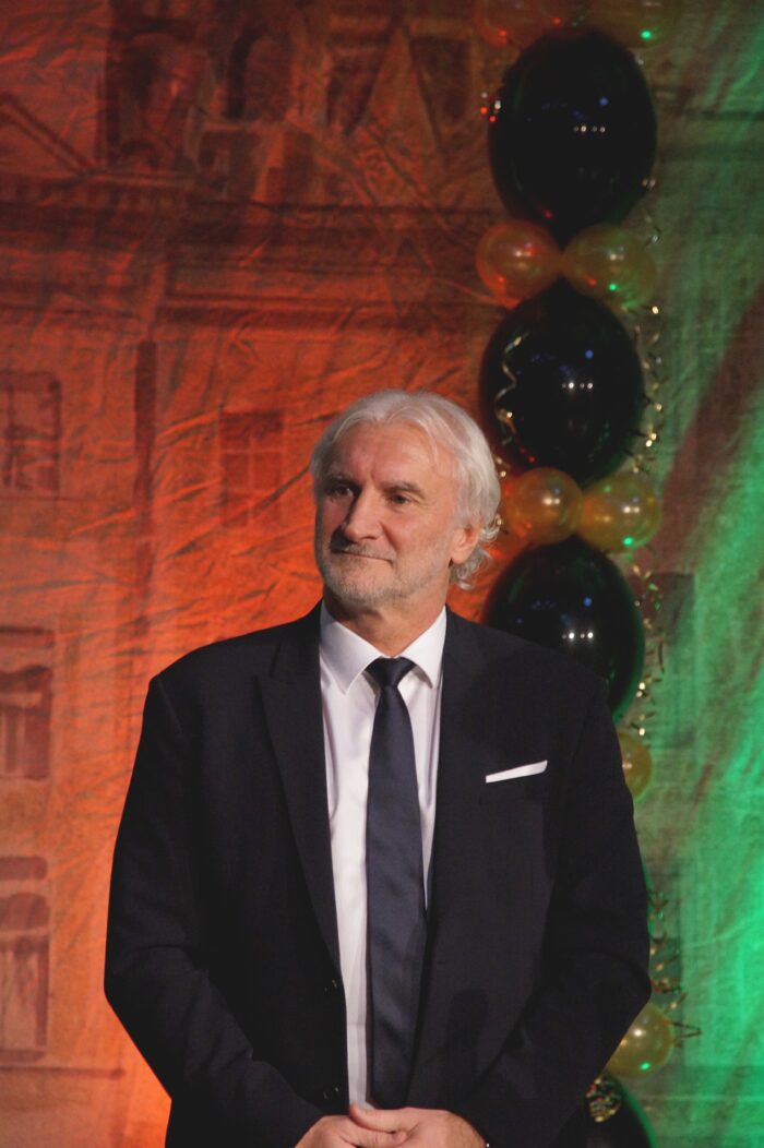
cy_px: 574
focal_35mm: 180
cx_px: 382
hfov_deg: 7.6
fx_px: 5737
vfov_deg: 11.4
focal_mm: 120
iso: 3200
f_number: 5.6
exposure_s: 1/100
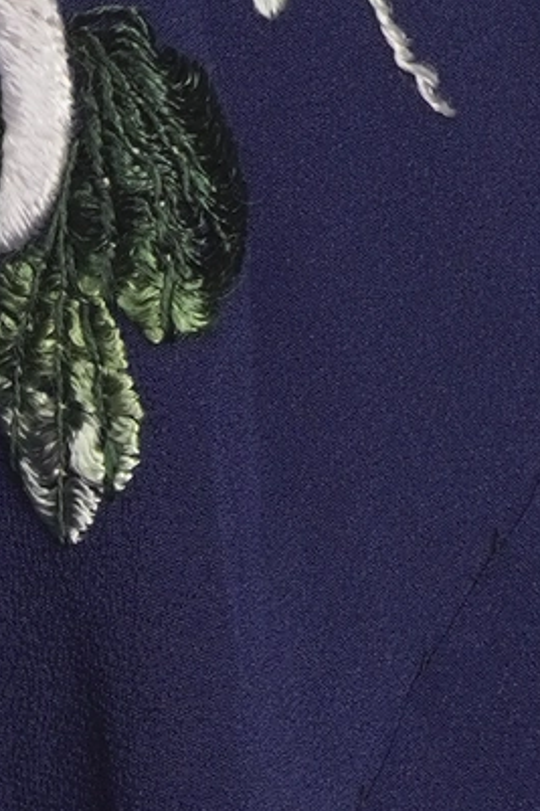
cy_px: 1600
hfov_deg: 3.9
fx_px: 7769
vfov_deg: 5.8
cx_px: -1025
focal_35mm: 345
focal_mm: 32
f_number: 6.3
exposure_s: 1/60
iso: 400
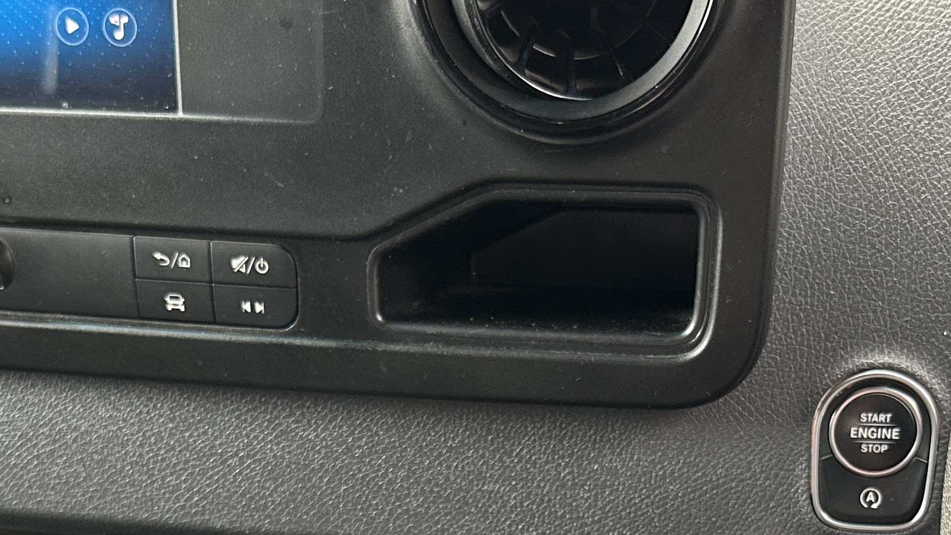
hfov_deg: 31.9
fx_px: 1665
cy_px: 617
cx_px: 512
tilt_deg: -32.9
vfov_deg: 17.5
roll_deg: +2.6
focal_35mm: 66
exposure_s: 1/121
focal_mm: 6.86
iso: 200
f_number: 1.78
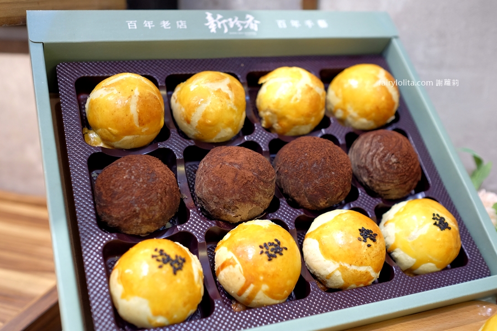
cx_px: 248
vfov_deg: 37.9
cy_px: 166
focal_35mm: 35
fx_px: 483
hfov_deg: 54.4
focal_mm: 23
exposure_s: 1/58
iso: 400
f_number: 2.2
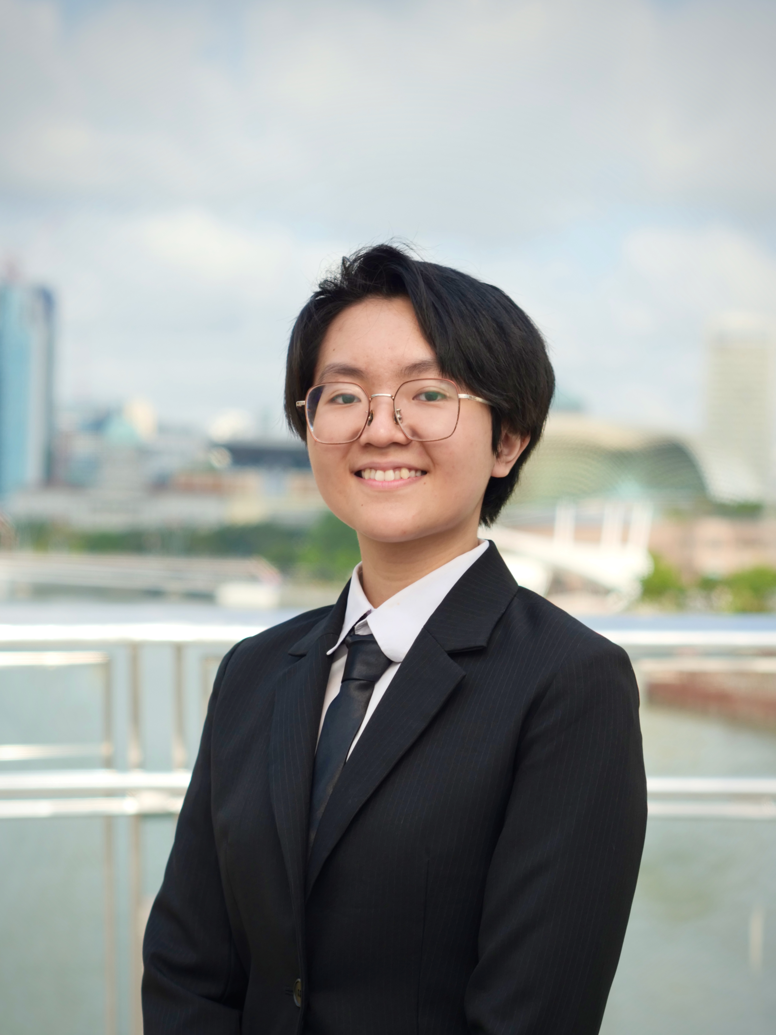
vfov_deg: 21.8
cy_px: 518
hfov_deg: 16.4
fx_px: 2690
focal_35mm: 90
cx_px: 388
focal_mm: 45
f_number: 2.8
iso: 200
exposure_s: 1/125
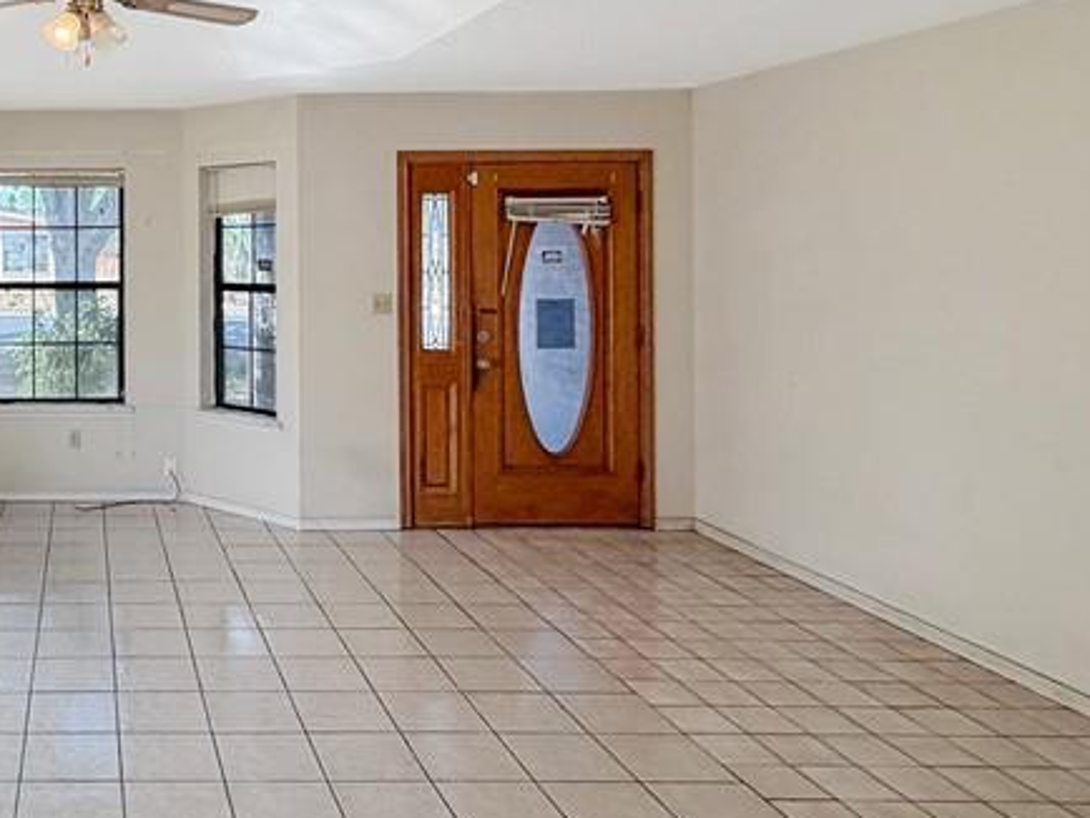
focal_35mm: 33
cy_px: 191
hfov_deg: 47.9
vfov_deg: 41.5
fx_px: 1040
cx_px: 55
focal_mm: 2.22
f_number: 2.2
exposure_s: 1/120
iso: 64
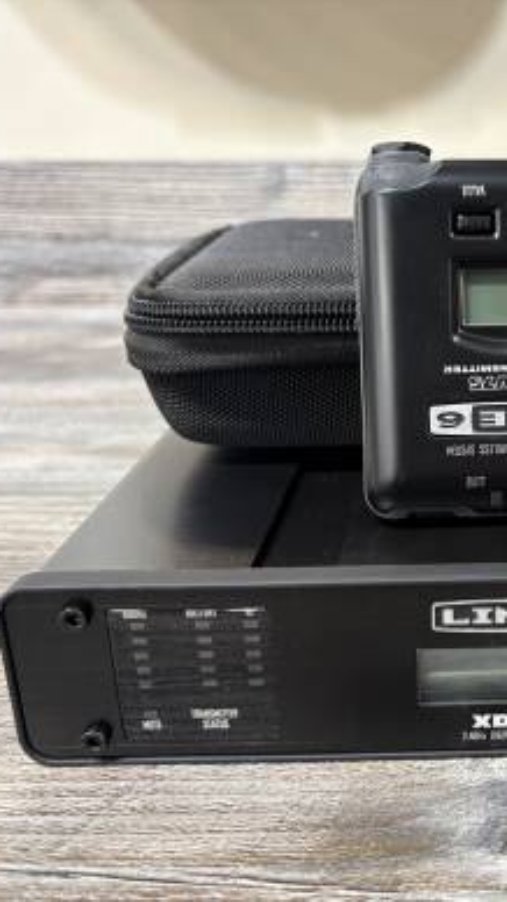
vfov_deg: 52.8
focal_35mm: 38
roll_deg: +1.4
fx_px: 909
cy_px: 451
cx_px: 500
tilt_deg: -20.1
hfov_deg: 29.3
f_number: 1.6
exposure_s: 1/60
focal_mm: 5.96
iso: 125
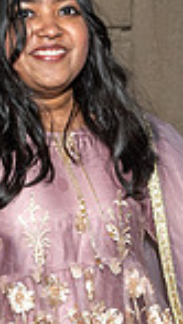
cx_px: 52
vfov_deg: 15.9
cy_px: 353
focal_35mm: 131
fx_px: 1127
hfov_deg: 9.3
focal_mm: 17
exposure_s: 1/250
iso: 500
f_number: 5.6
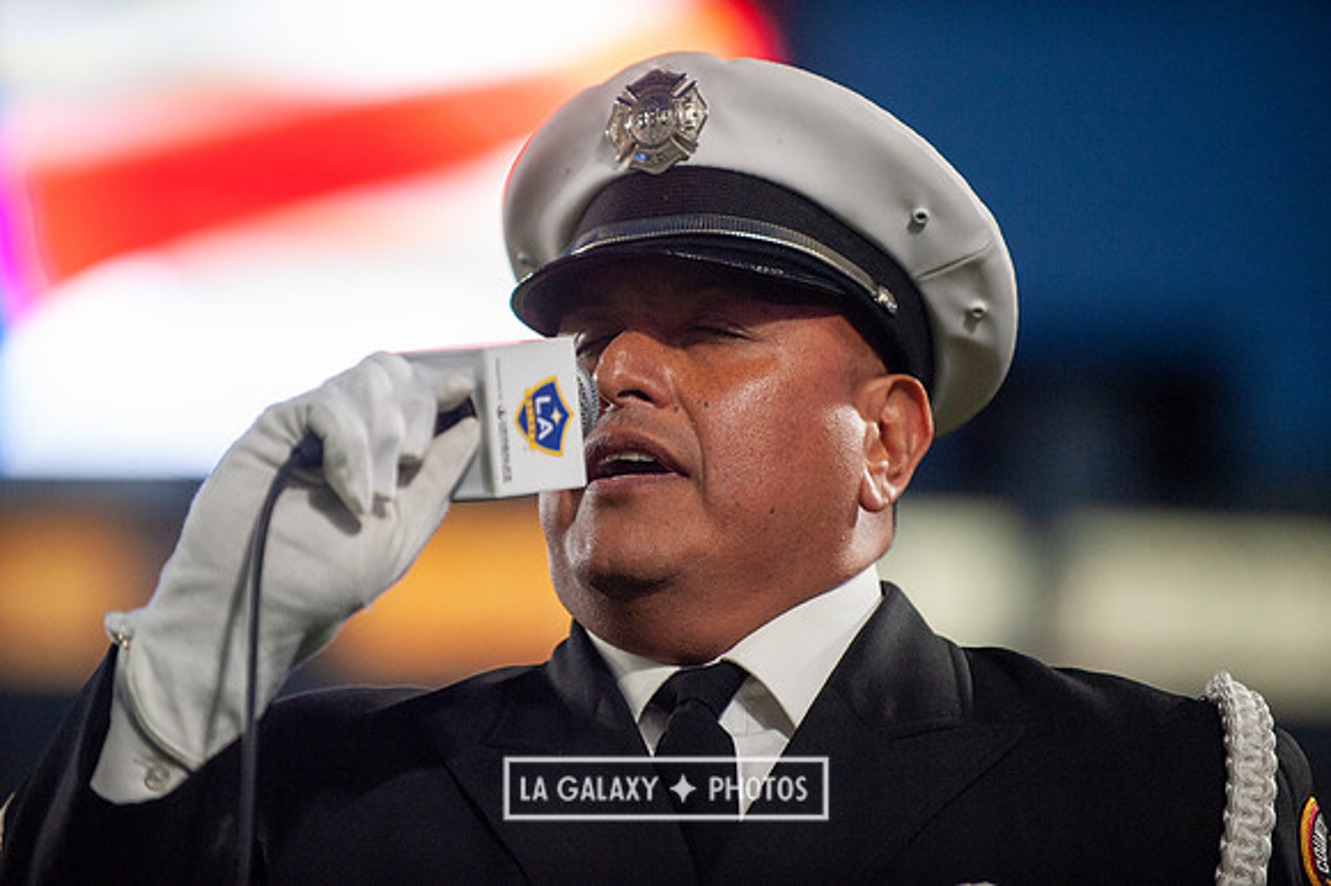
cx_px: 666
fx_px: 7390
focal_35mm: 200
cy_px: 443
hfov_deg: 10.3
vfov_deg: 6.9
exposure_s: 1/1600
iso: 1600
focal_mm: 200
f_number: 2.8
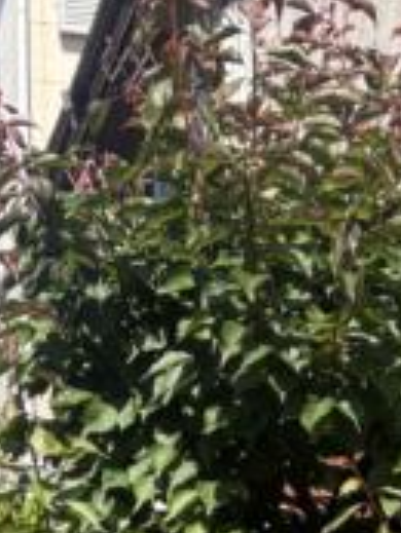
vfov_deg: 14.9
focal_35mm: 120
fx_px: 1851
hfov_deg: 12.3
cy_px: 860
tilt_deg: -3.4
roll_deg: +0.7
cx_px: 352
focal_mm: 5.96
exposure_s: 1/1667
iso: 50
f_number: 1.6
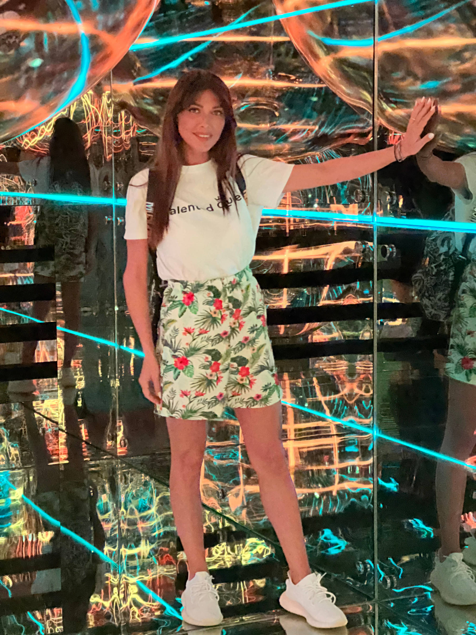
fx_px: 1412
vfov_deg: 25.3
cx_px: 238
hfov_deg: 19.1
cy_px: 318
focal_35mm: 77
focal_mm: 9
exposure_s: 1/15
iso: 2000
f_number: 2.8
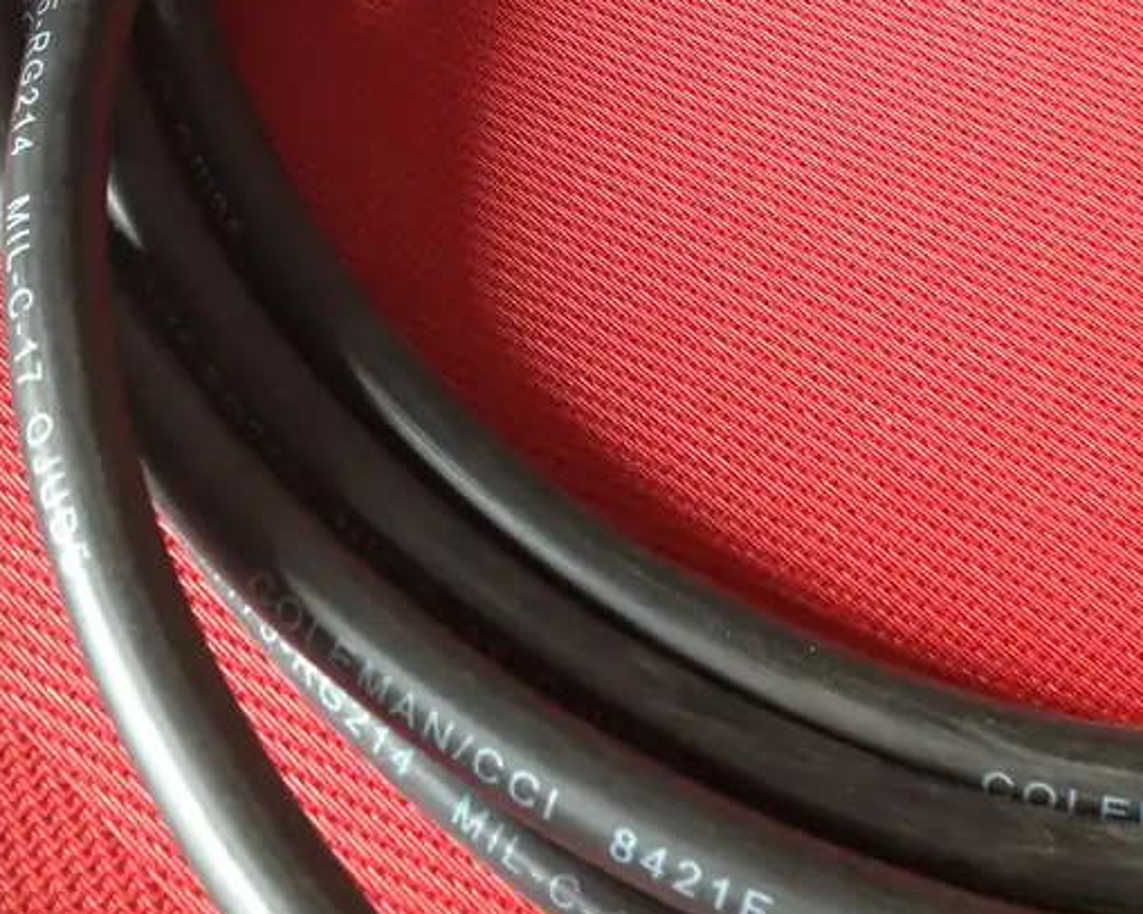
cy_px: 94
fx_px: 2266
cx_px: 703
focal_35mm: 67
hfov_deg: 28.2
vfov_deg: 22.3
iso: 64
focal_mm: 4.28
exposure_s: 1/20
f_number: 2.4
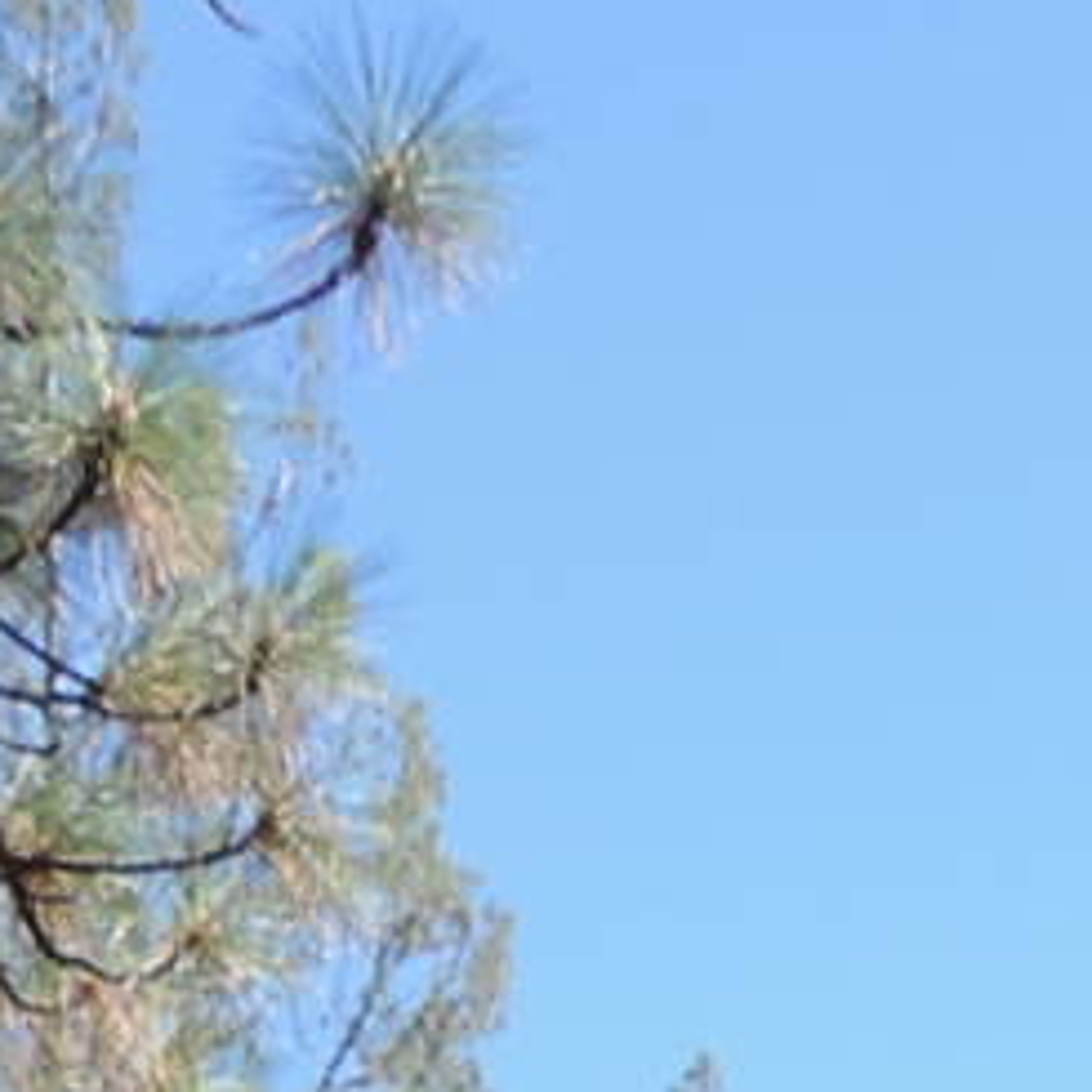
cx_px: 602
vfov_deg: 8.3
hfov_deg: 8.9
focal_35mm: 197
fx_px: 7031
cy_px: 2402
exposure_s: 1/400
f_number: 3
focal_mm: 4.3
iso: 80
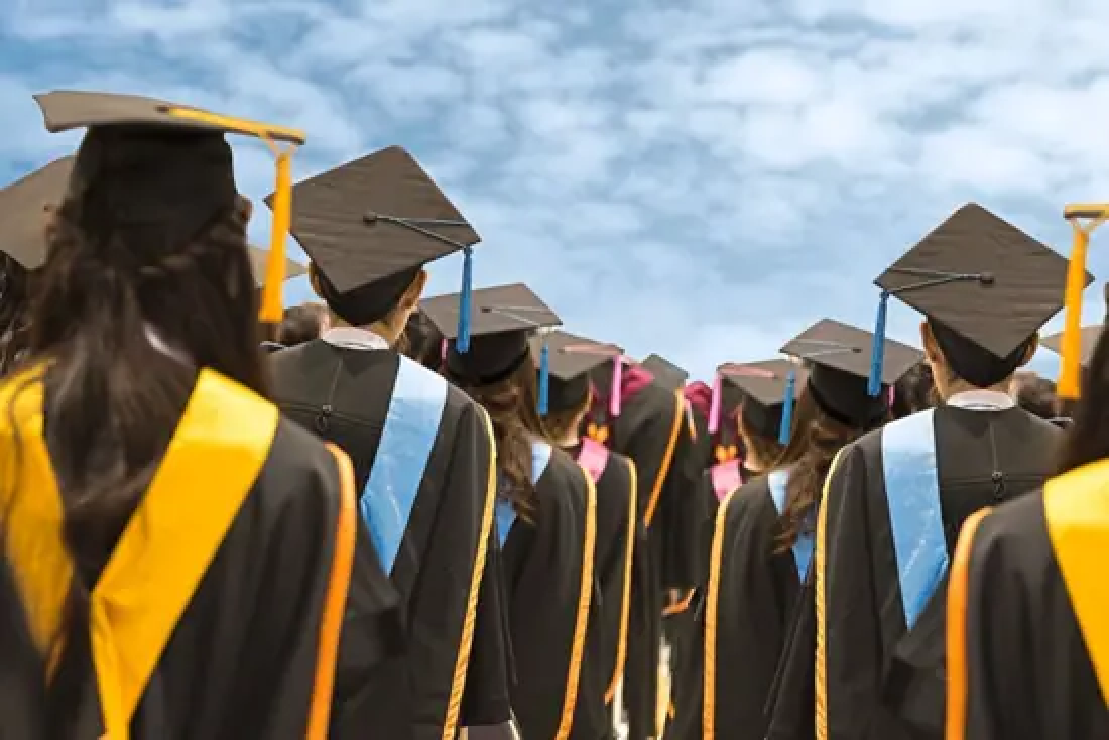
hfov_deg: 28.8
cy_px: 370
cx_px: 554
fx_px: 2157
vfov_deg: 19.5
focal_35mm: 70
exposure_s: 1/80
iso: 640
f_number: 3.2
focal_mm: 70
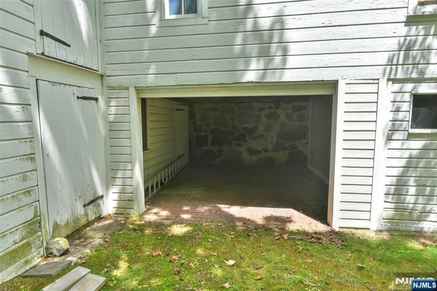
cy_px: 146
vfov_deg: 59.5
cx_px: 218
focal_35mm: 21
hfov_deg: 81.2
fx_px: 255
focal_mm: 21
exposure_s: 1/180
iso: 200
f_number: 5.6
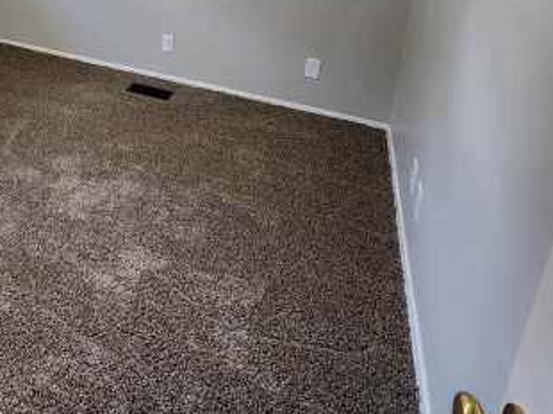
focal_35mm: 28
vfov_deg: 42.4
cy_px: -7
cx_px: 72
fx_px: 447
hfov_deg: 56.3
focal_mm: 2.2
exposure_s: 1/60
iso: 320
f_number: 2.2
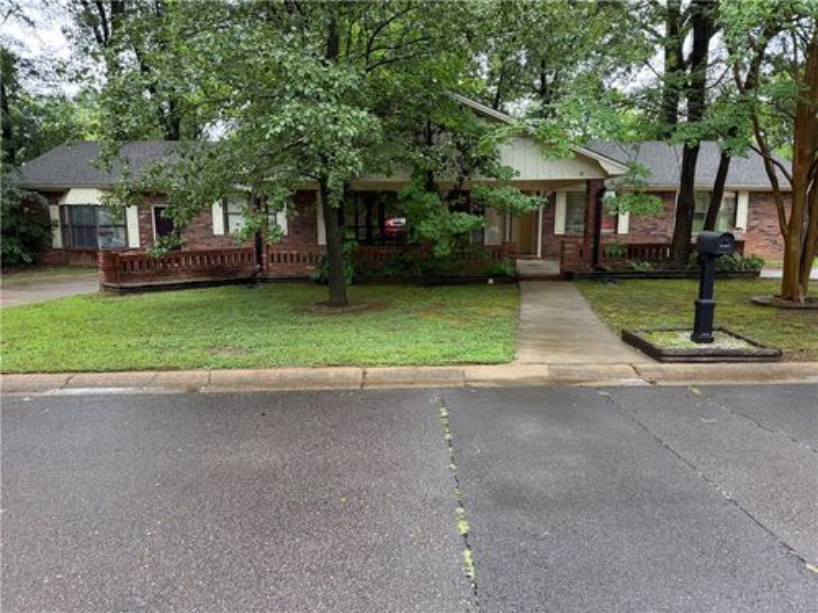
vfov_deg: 56.8
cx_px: 409
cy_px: 306
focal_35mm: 24
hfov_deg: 71.6
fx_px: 567
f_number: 1.78
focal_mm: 6.76
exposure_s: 1/501
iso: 100
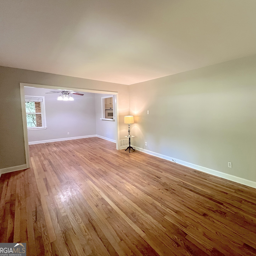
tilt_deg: -4.9
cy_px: 123
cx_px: 164
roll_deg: +0.6
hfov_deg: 85.2
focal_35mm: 16
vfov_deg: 87.4
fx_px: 134
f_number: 1.8
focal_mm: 1.57
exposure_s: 1/60
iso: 400
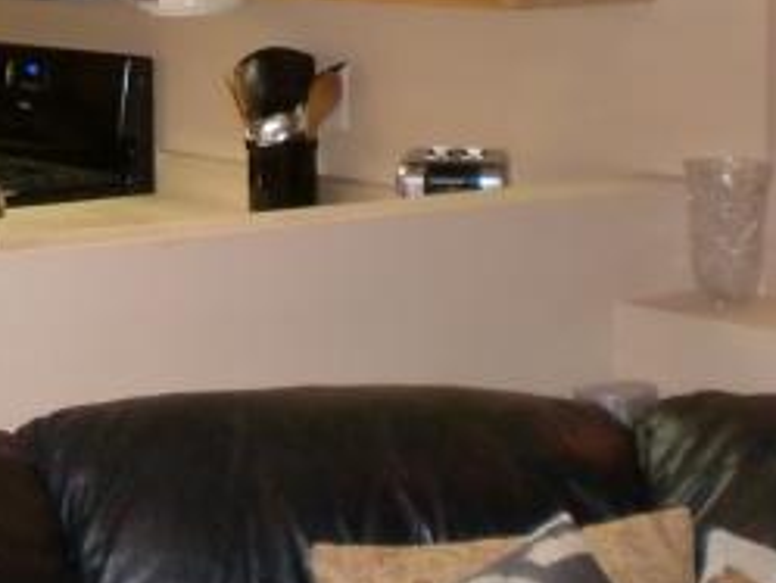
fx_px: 2019
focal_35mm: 90
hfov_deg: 21.0
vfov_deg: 16.2
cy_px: 25
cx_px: -16
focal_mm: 6.3
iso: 400
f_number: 3.1
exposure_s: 1/60
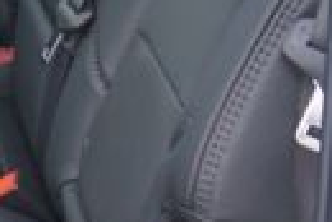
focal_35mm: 189
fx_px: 1745
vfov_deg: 7.3
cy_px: -10
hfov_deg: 9.7
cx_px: -452
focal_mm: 16
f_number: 4
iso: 125
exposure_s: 1/60
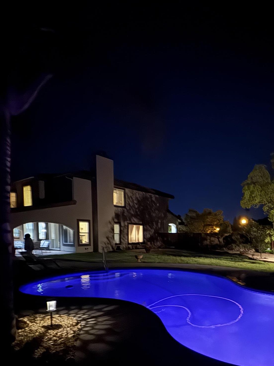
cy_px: 255
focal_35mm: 22
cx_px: 203
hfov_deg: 58.2
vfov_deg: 73.2
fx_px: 232
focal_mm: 2.22
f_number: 2.2
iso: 3200
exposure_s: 1/7
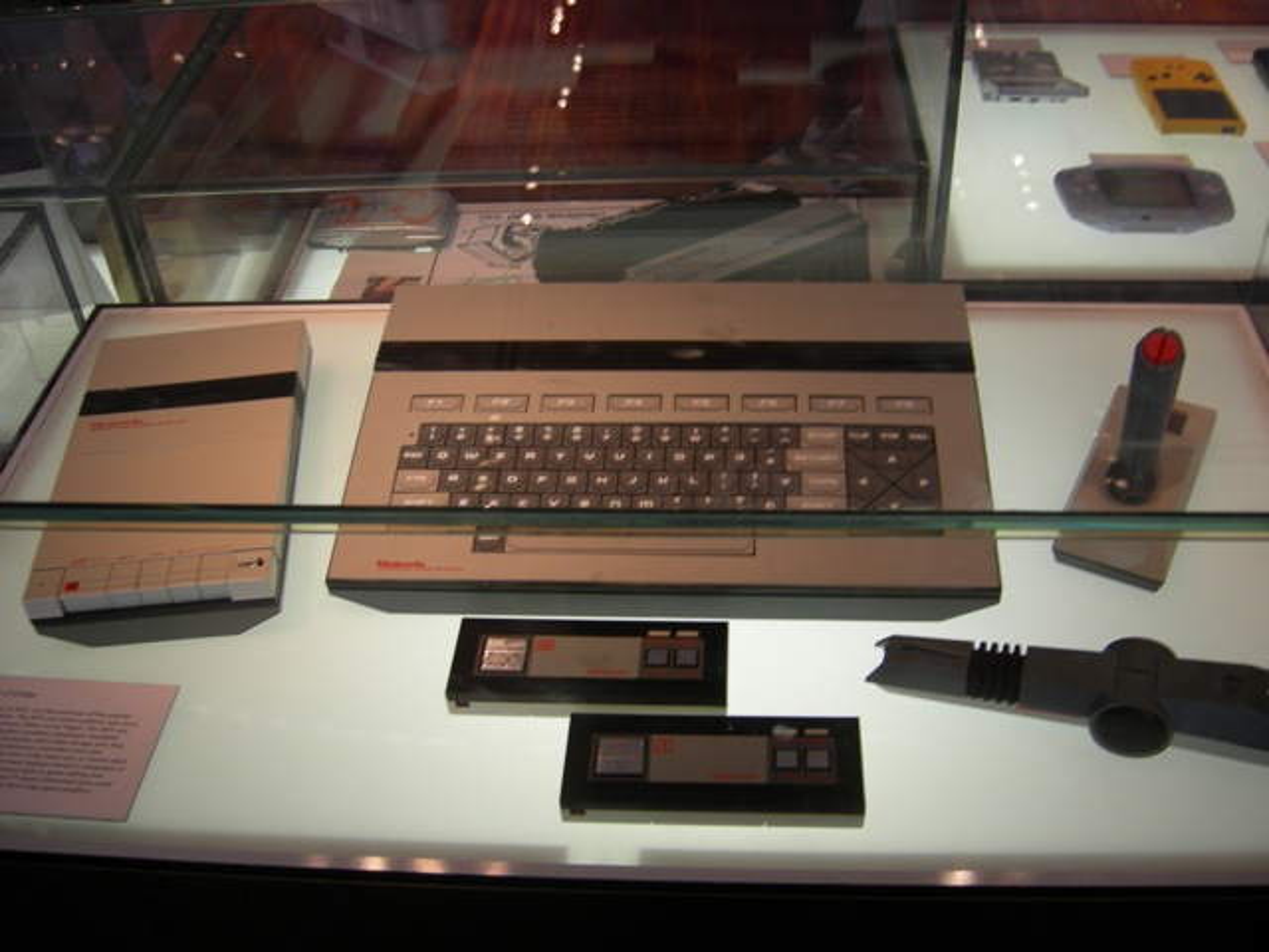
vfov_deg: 39.7
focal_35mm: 36
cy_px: 476
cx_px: 634
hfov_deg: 51.4
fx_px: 1320
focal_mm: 7.5
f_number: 2.7
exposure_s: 1/50.4
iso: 64
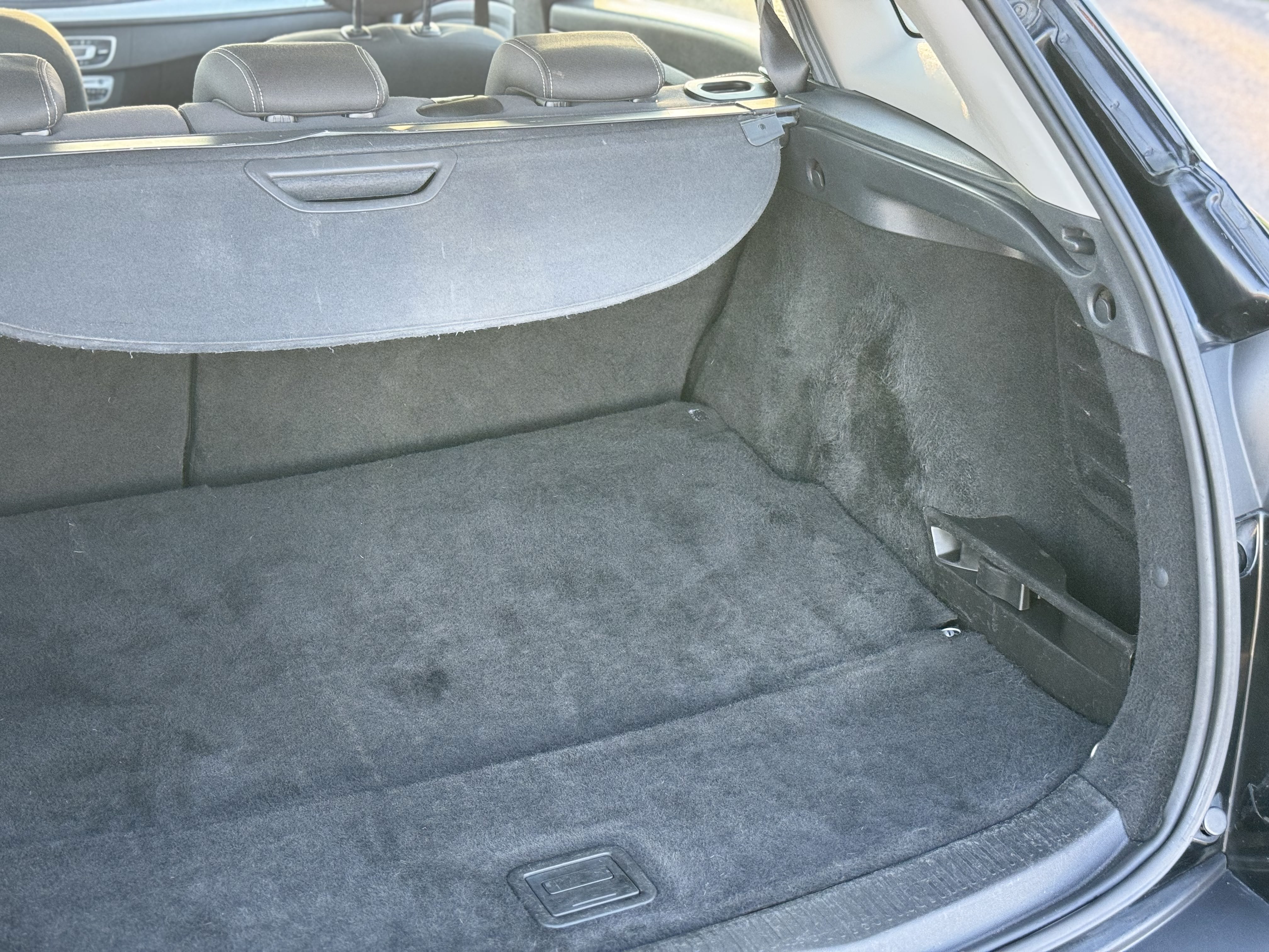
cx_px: 634
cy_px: 476
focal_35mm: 48
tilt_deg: -23.5
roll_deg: -1.4
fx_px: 1760
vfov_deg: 30.3
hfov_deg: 39.7
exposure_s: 1/62
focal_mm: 6.76
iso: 100
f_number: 1.78
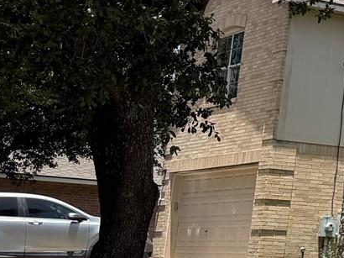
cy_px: 38
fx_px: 1192
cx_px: 775
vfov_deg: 12.3
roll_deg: -2.9
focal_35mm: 120
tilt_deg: +11.2
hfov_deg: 13.2
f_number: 1.78
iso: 80
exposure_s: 1/3425
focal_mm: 6.76
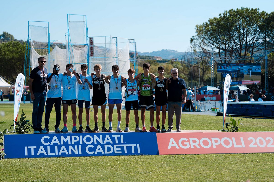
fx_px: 533
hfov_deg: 28.8
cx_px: 137
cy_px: 91
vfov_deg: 19.5
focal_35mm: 70
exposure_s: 1/1250
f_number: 2.8
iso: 100
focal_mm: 70
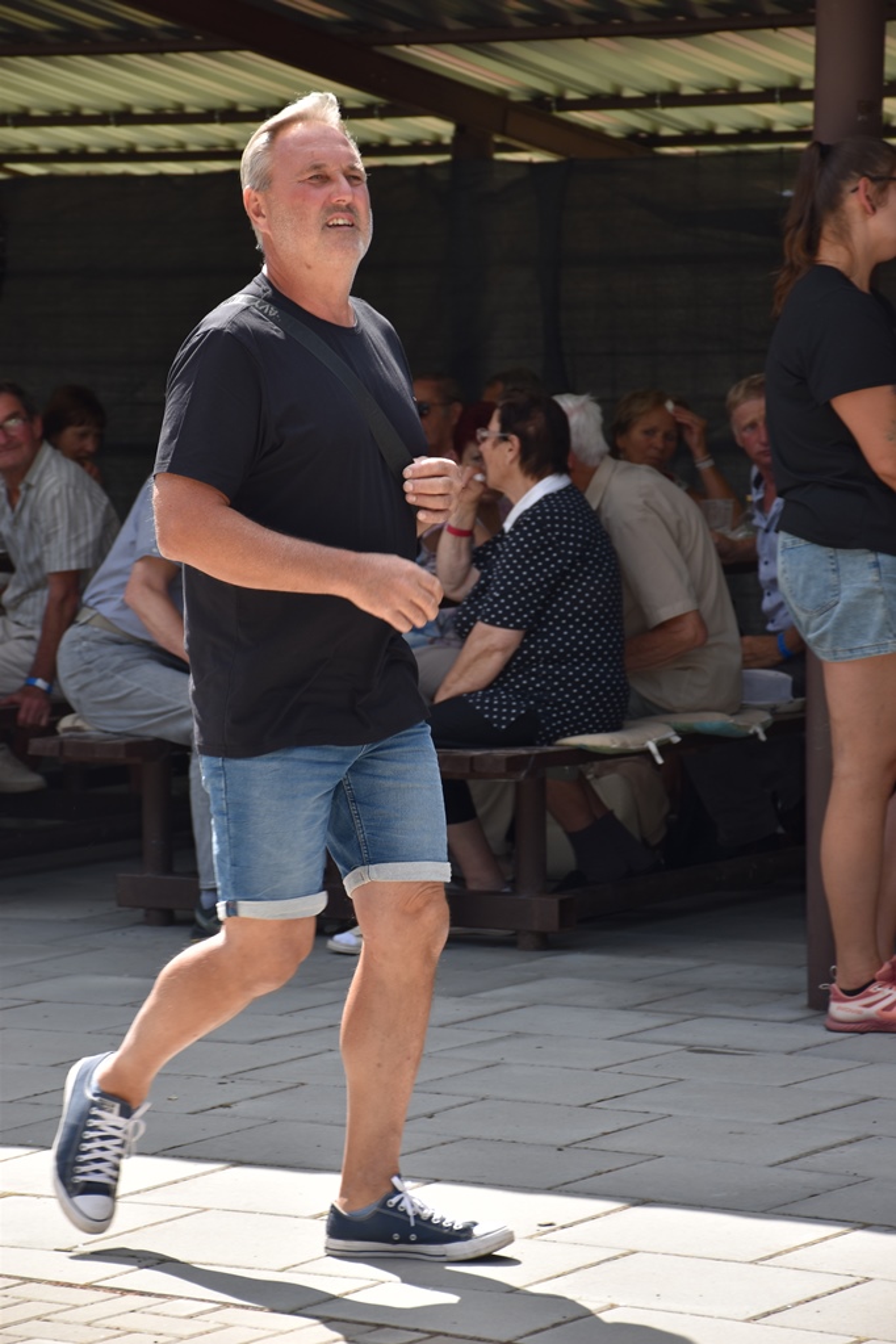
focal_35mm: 135
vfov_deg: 15.2
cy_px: 672
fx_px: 5040
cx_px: 448
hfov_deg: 10.2
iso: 100
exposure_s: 1/200
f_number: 7.1
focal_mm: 90
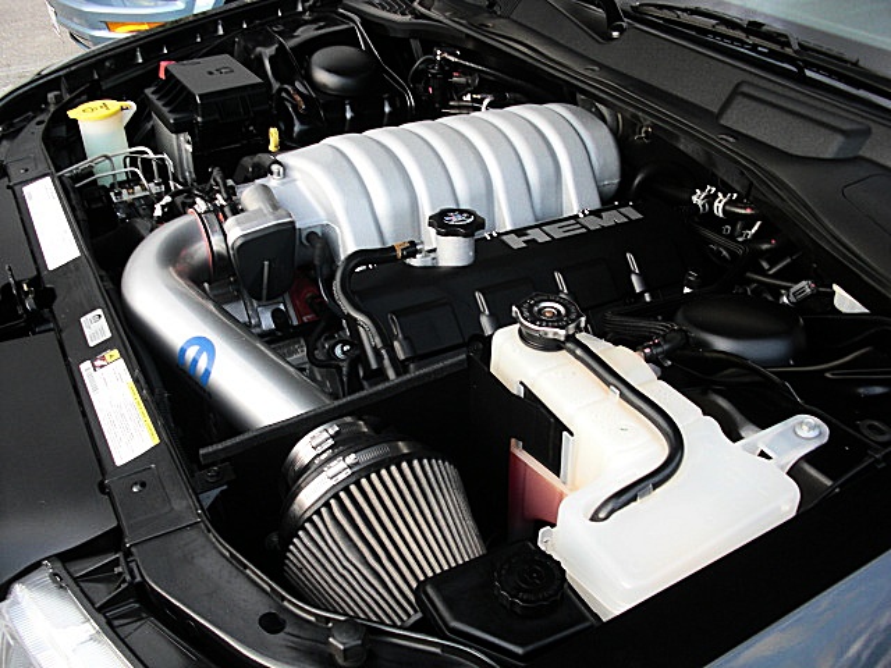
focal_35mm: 36
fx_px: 927
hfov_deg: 51.4
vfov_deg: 39.7
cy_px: 334
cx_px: 446
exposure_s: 1/100
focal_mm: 6.3
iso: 100
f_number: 2.8
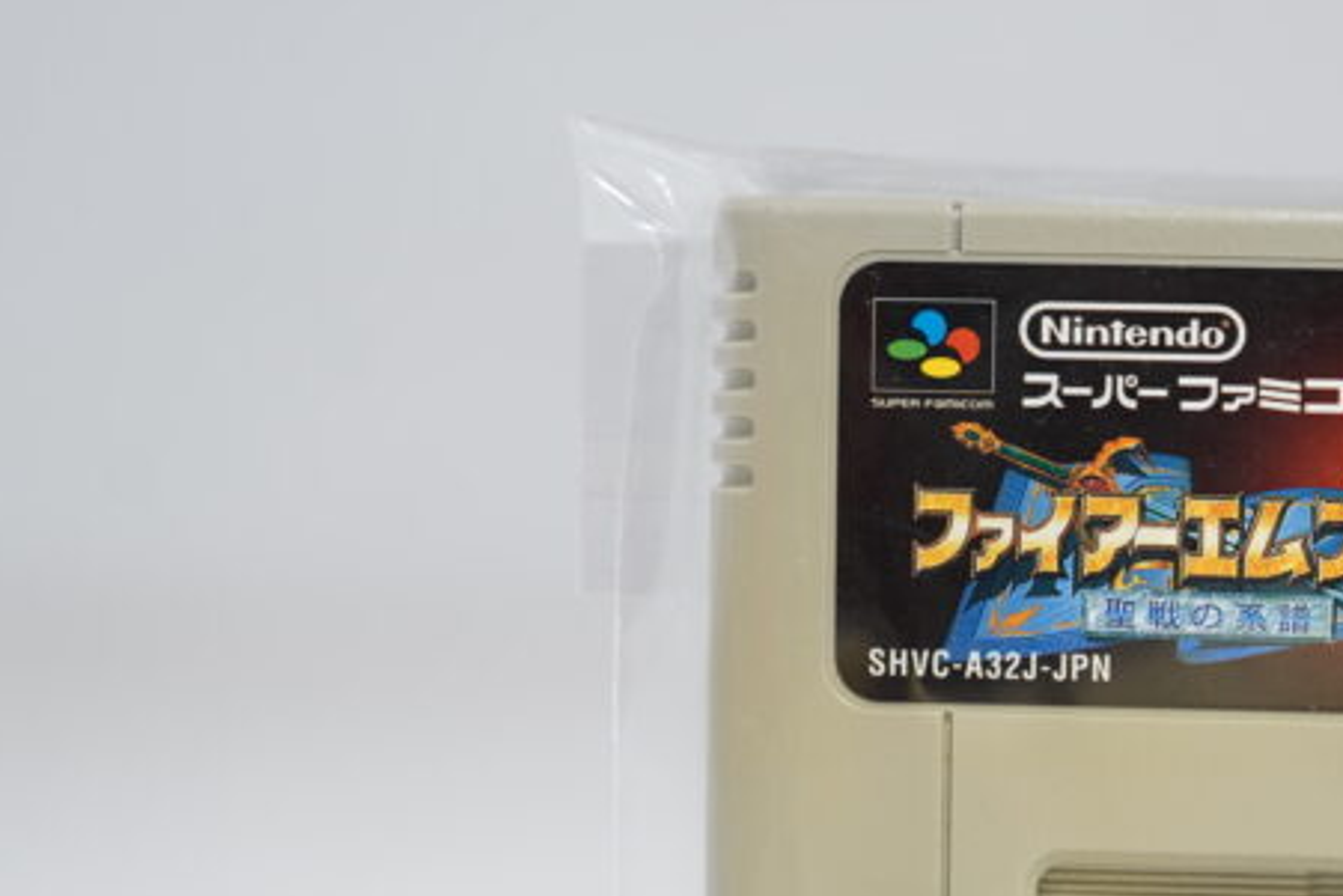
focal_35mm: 109
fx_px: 4067
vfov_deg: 12.5
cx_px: 1432
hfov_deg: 18.1
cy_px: 777
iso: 64
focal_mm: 41
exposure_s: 1/4
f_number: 5
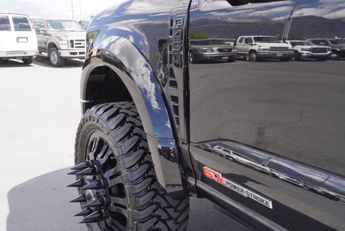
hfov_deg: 56.2
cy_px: 111
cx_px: 194
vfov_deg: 39.4
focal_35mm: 34
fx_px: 322
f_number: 5.6
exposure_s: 1/125
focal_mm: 19
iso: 100
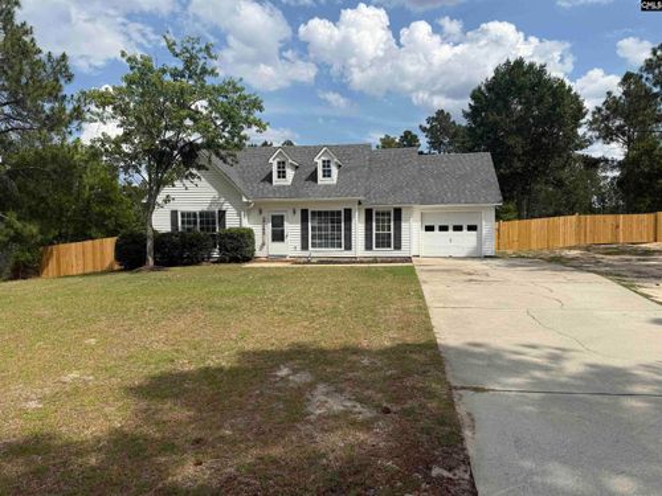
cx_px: 331
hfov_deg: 71.6
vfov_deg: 56.8
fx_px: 459
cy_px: 248
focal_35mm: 24
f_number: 1.78
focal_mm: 6.76
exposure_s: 1/6173
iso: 80
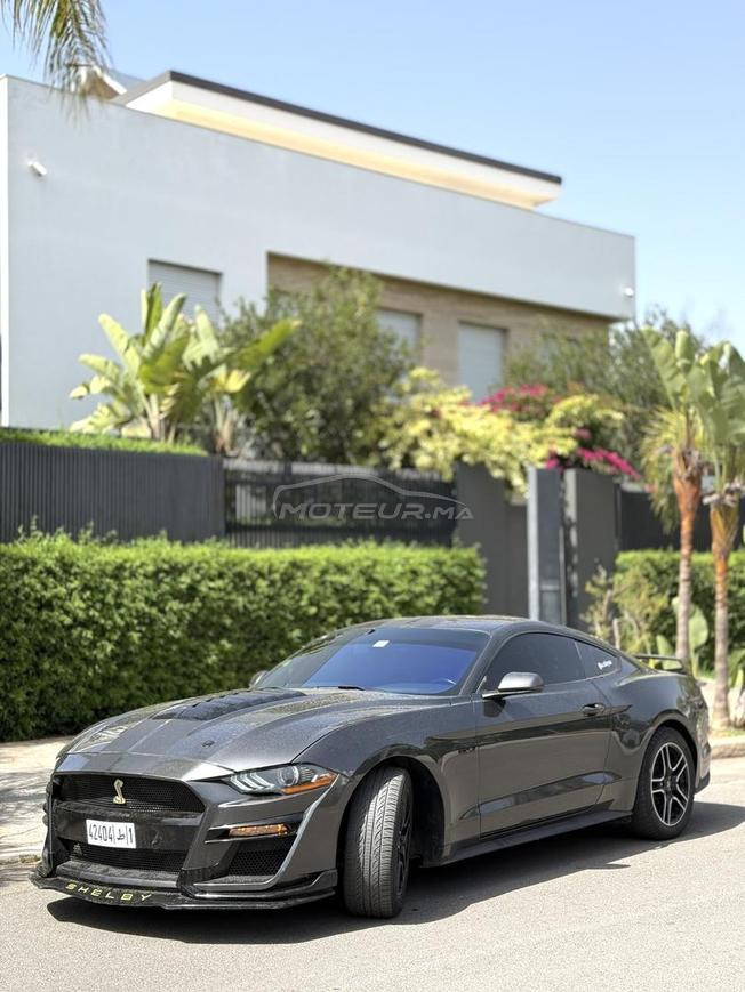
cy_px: 496
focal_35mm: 48
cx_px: 372
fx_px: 1377
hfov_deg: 30.3
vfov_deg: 39.7
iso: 80
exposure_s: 1/2762
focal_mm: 6.76
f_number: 1.78
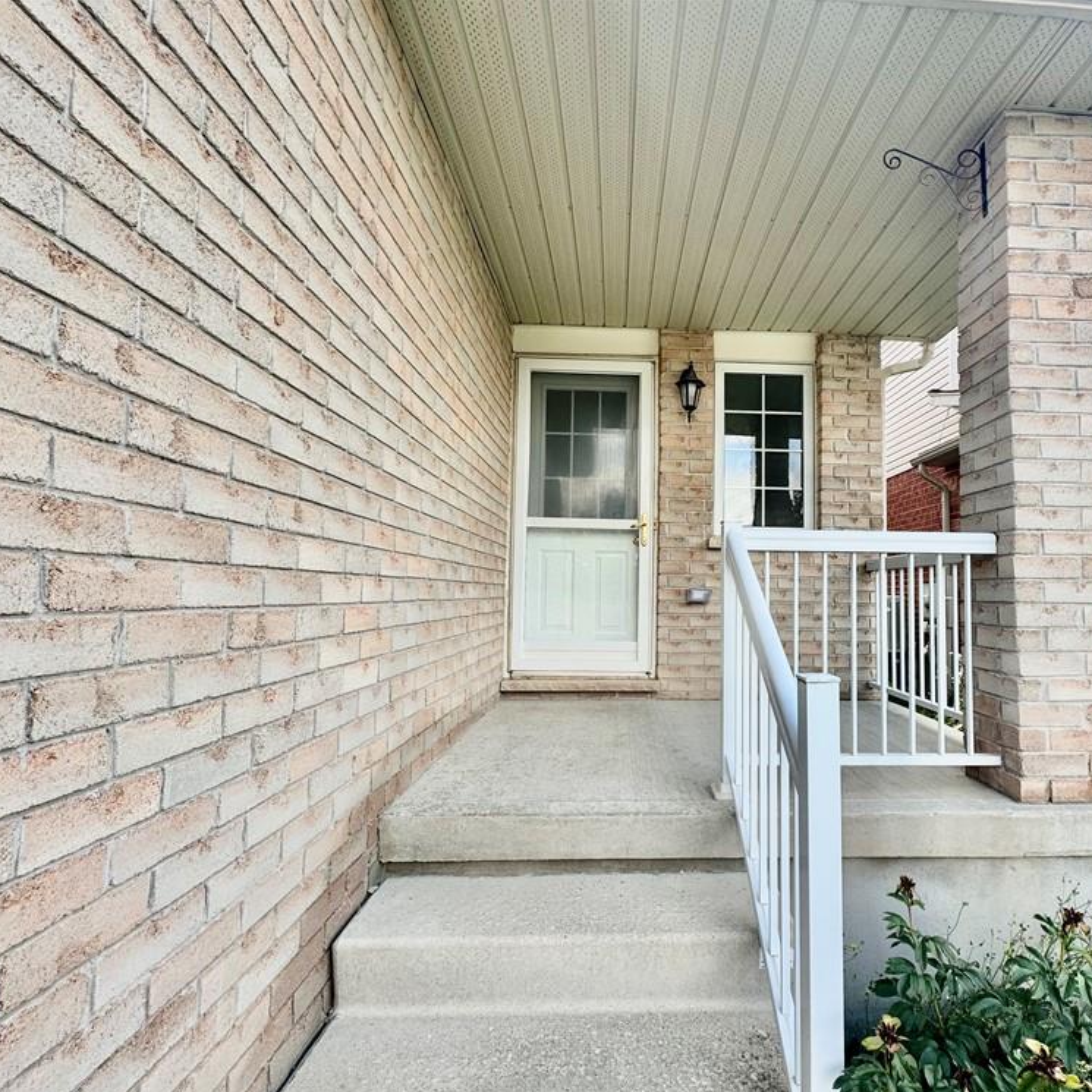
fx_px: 607
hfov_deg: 83.2
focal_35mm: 17
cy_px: 560
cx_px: 642
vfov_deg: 84.0
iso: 40
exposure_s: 1/279
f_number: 2.2
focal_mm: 2.22
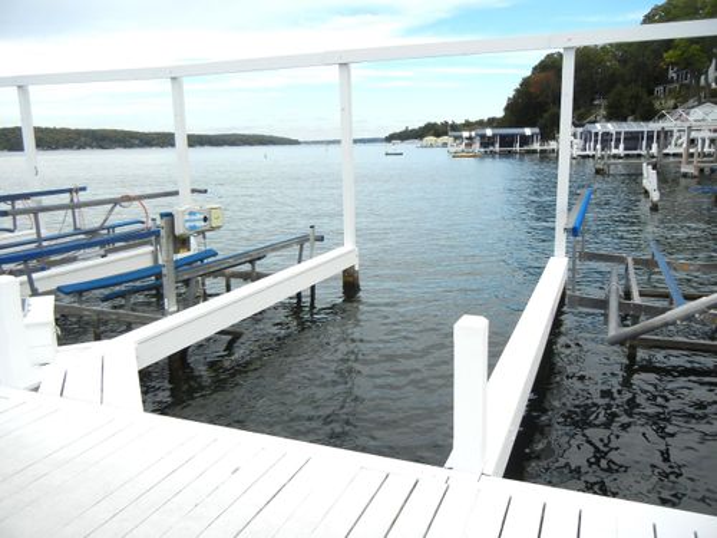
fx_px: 621
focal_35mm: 30
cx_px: 358
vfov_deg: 46.8
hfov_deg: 60.0
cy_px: 269
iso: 160
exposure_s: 1/296
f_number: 7
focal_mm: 5.4
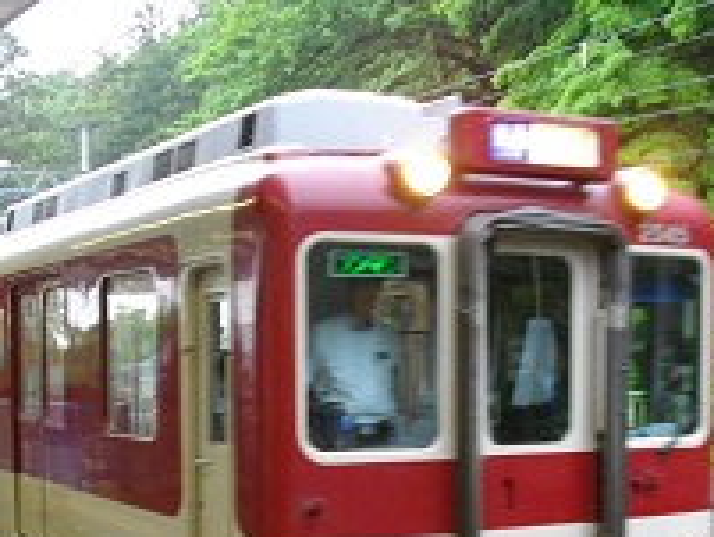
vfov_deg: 23.2
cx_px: 290
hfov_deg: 31.1
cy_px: 452
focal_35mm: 62
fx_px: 1280
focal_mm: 5.7
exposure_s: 1/60
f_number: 2.9
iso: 400
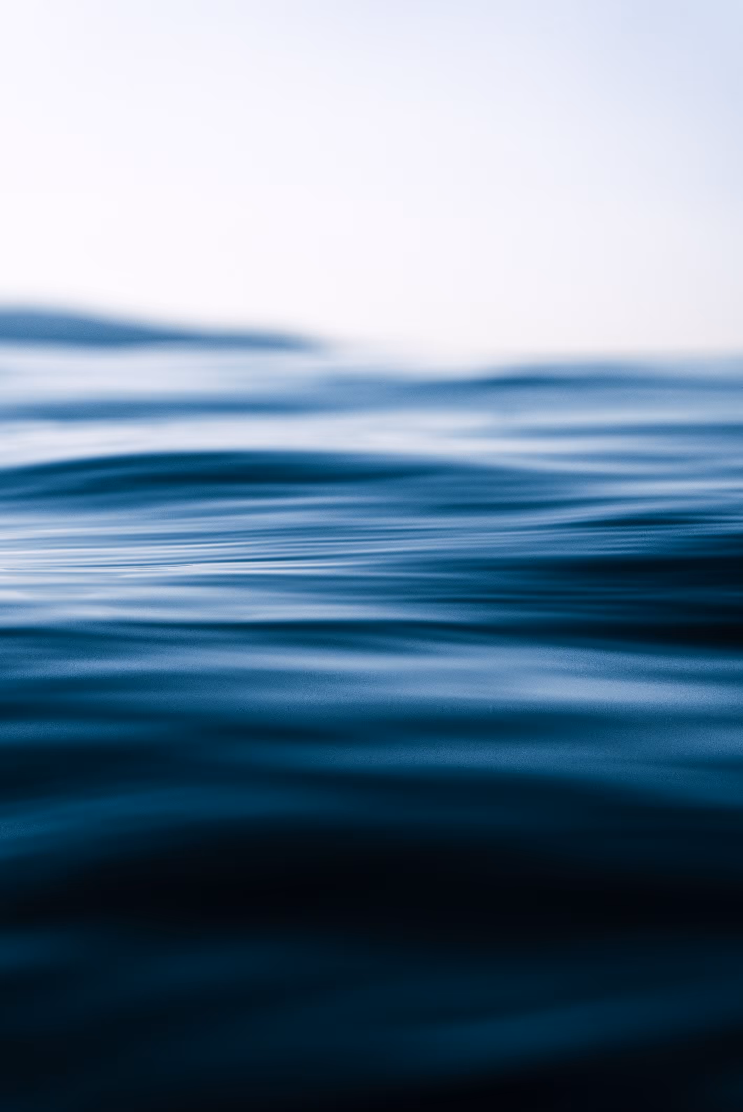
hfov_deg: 19.8
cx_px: 372
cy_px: 556
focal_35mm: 69
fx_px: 2133
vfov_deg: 29.2
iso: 400
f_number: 8
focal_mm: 69
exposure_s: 1/1250
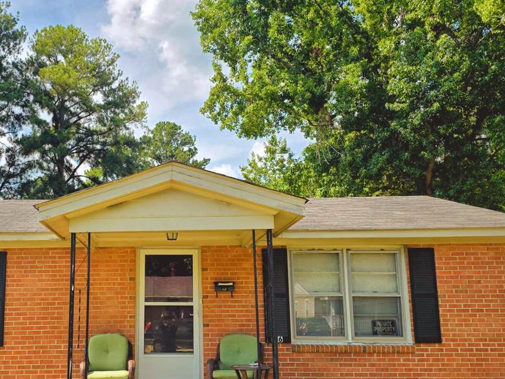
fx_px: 554
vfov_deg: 37.4
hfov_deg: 48.1
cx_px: 166
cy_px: 241
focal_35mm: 38
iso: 80
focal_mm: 6.25
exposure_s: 1/5608
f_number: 1.7
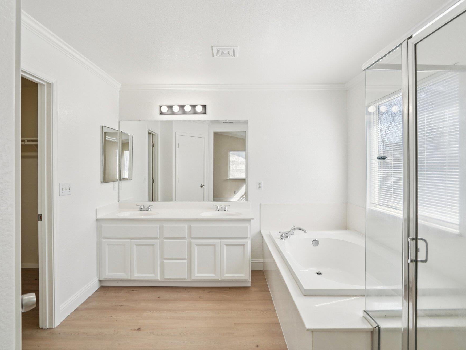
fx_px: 242
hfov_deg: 87.7
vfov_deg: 71.6
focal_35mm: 18
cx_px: 232
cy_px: 169
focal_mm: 16
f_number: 8
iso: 250
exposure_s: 1/50
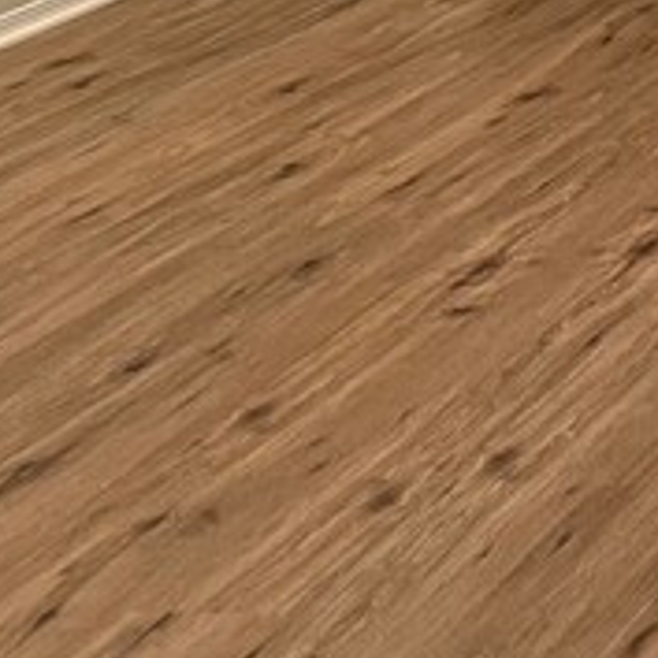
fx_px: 2645
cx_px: 1703
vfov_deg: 12.7
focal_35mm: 123
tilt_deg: -3.7
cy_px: -569
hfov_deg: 11.2
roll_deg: -0.6
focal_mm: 6.76
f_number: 1.78
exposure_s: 1/60
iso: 400
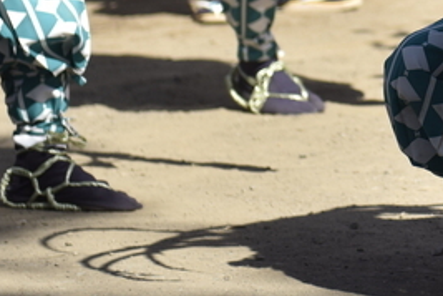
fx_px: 3654
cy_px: -210
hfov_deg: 6.8
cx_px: 647
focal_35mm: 297
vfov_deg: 4.6
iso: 100
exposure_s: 1/1250
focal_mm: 66
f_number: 2.8
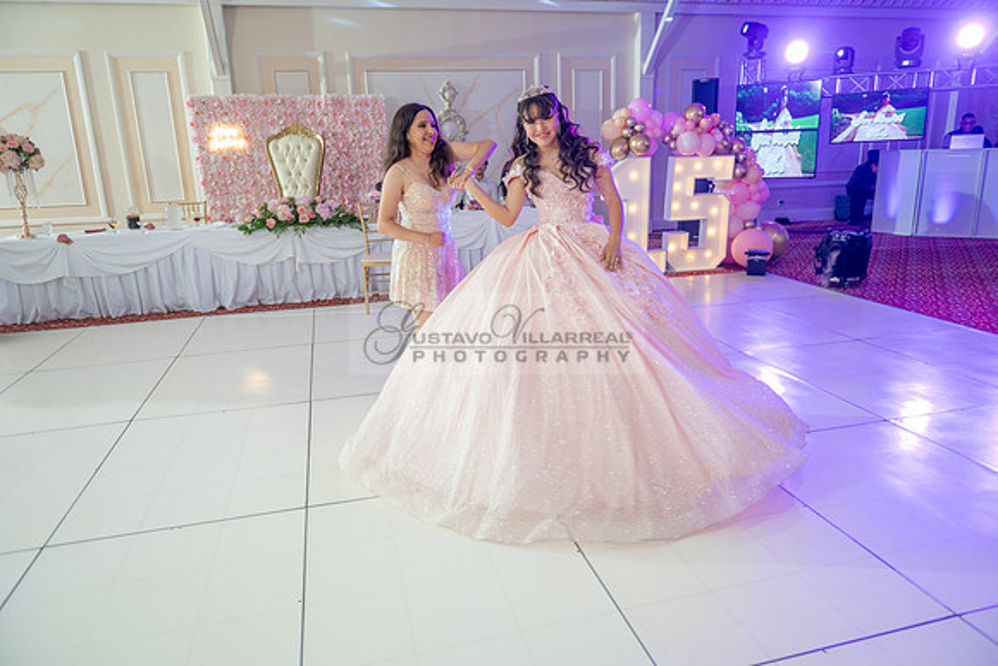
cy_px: 333
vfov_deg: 53.2
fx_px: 665
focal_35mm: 24
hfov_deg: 73.7
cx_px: 499
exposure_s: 1/100
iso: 400
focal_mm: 24
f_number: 2.8
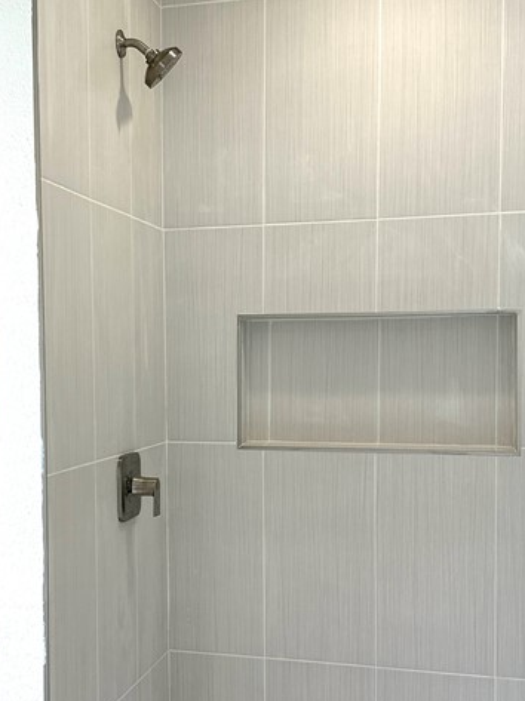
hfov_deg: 27.7
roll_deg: -0.2
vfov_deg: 36.8
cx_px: 151
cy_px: 400
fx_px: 1053
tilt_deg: -1.8
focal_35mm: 52
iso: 160
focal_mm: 6.86
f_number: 1.78
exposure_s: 1/120
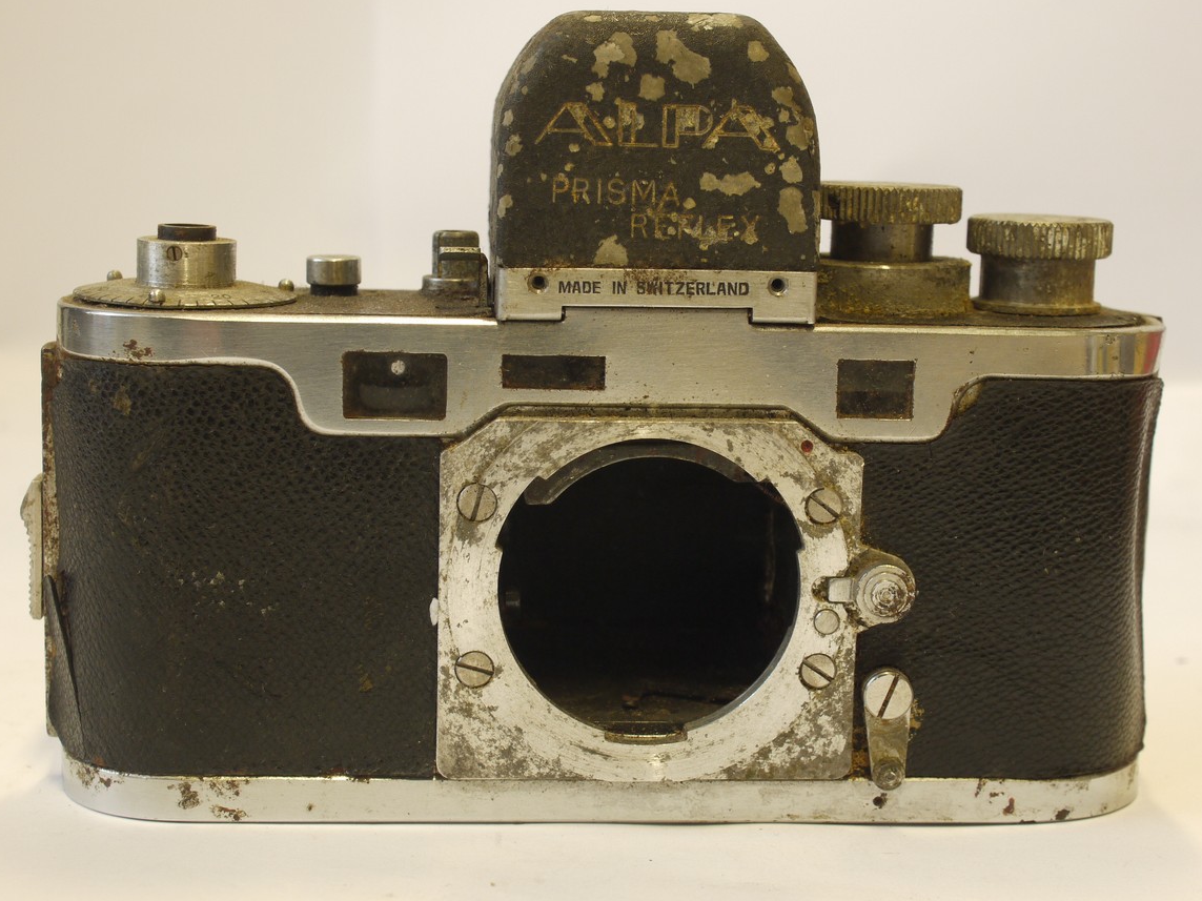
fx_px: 2187
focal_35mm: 63
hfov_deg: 30.7
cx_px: 620
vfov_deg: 23.3
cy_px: 433
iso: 400
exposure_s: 1/15
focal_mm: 30
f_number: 7.1
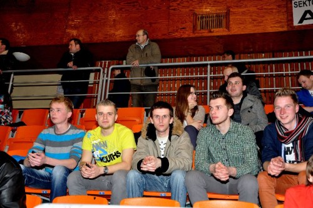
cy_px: 104
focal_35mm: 42
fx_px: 365
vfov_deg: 31.8
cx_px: 156
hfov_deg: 46.5
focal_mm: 28
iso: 200
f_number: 4
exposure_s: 1/60
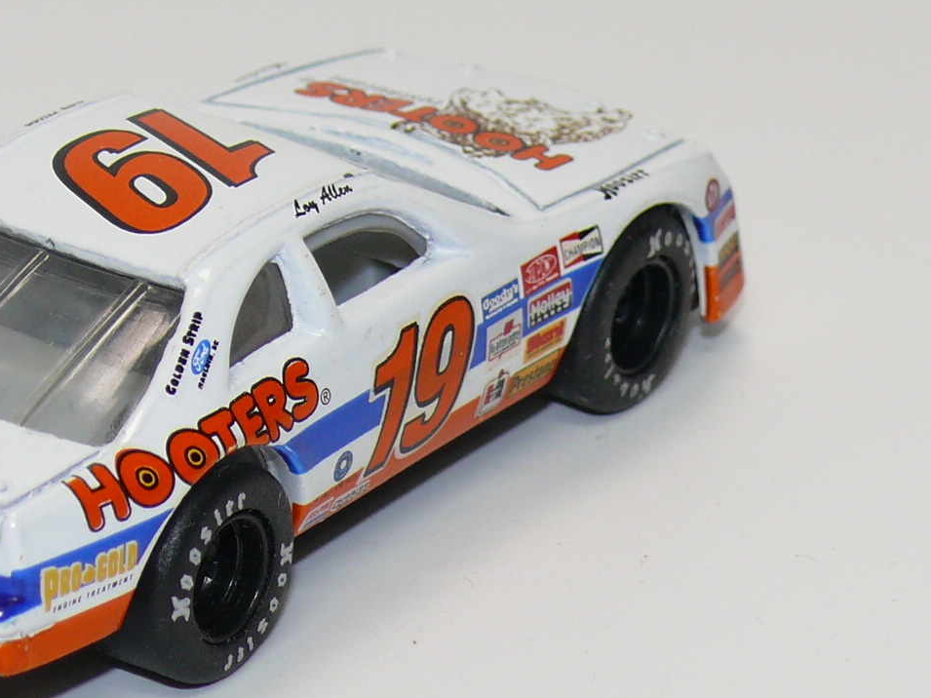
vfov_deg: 8.2
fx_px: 4867
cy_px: 290
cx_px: 252
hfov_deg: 10.9
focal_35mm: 181
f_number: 4
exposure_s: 1/30
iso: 100
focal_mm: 13.8
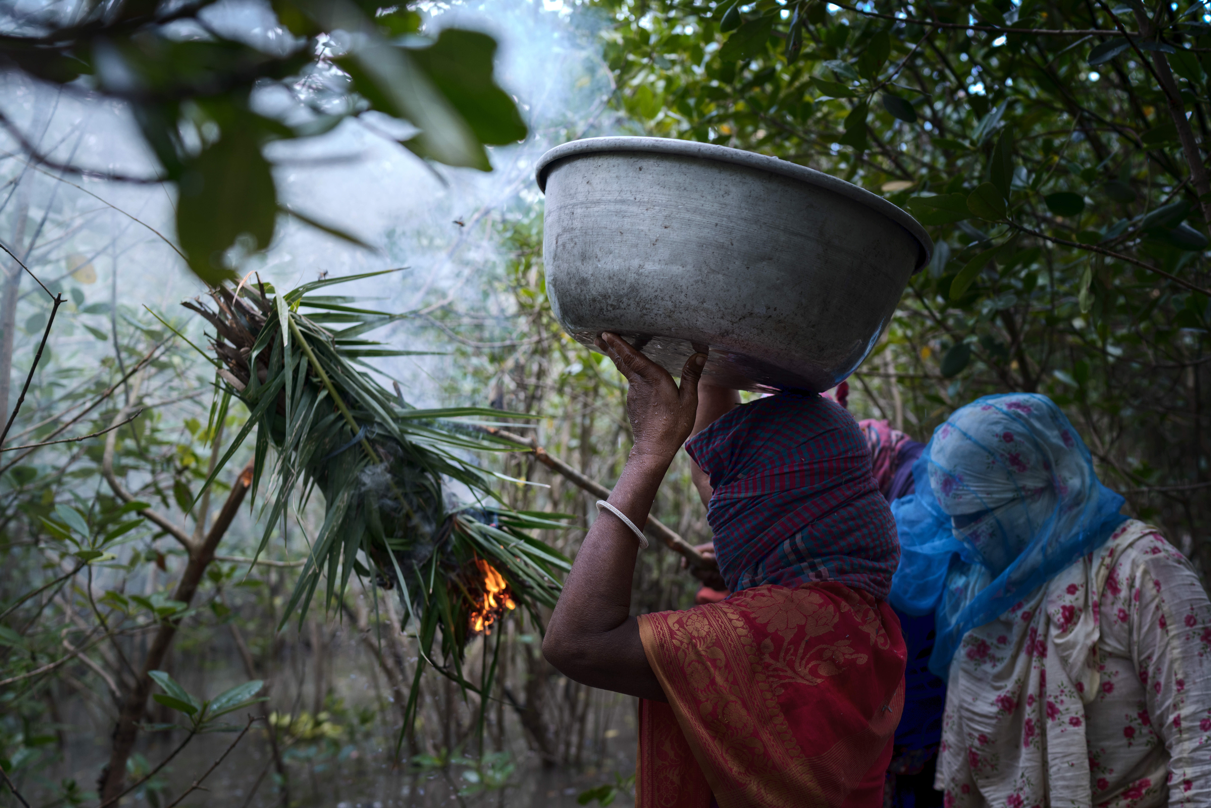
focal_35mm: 35
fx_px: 1177
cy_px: 404
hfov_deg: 54.4
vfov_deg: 37.9
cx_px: 606
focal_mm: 35
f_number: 2.8
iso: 200
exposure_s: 1/160
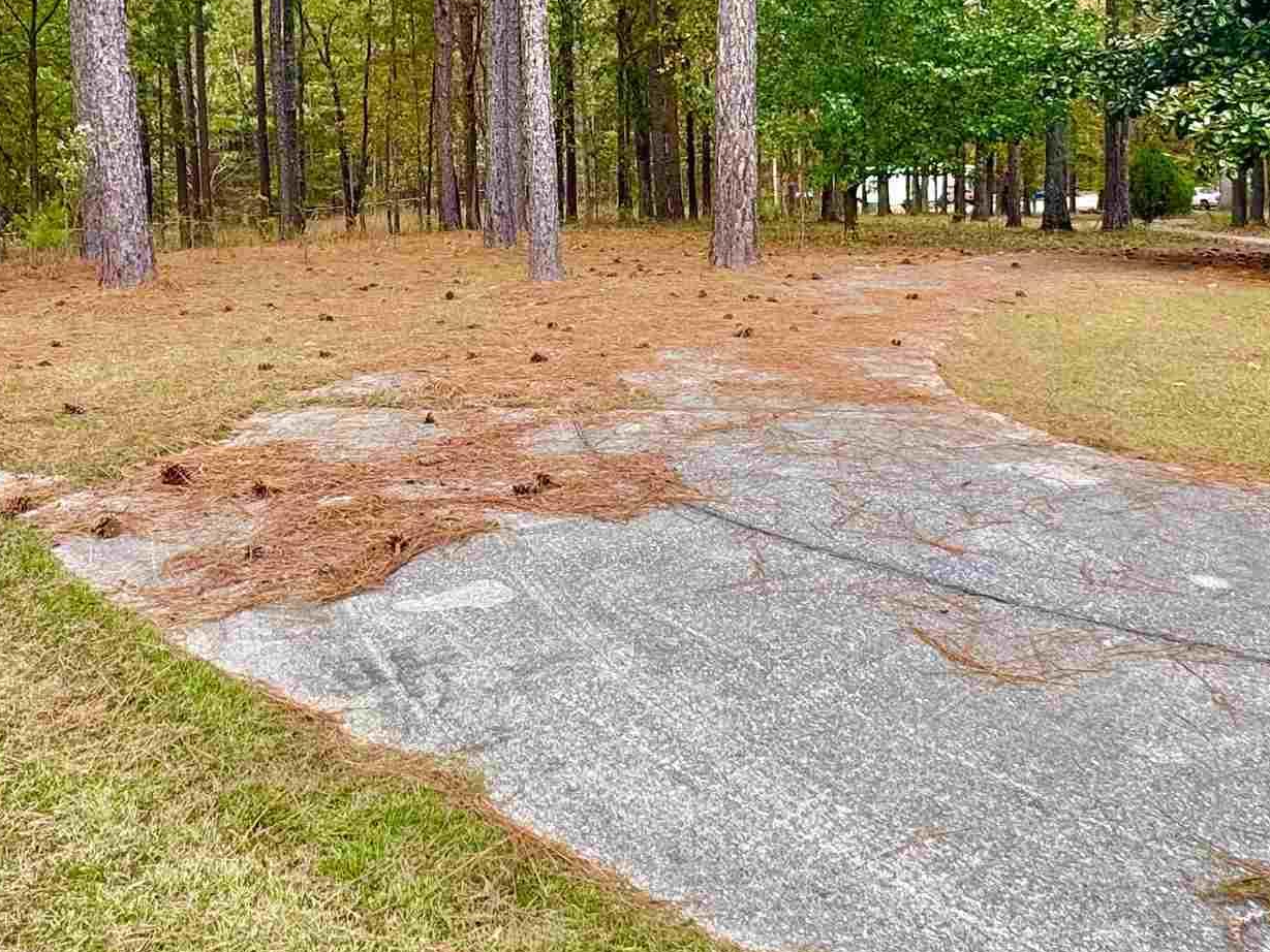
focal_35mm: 35
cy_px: 198
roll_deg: +1.5
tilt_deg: -4.0
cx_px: 434
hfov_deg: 51.7
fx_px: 1284
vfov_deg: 39.2
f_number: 2.2
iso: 40
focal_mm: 2.22
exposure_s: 1/164
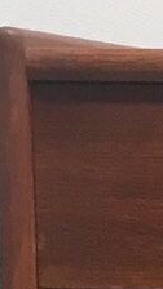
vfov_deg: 7.5
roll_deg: +0.4
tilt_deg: -5.5
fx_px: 2182
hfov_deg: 3.9
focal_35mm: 284
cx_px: 743
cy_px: 415
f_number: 2.2
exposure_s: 1/33
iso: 40
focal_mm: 4.15
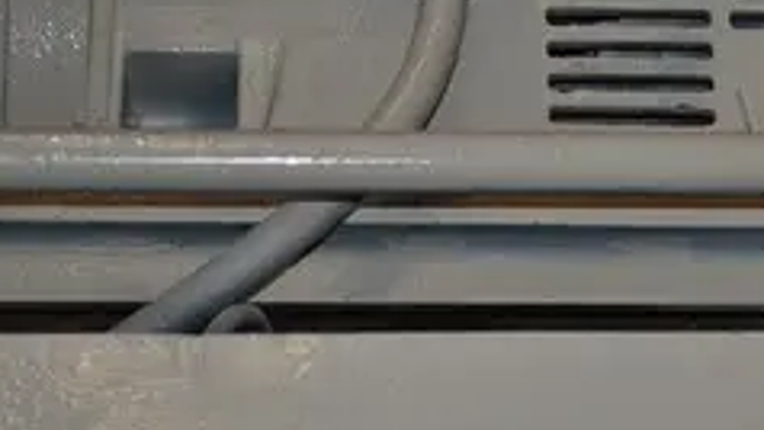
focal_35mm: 145
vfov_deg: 8.3
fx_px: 2936
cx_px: 555
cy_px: 35
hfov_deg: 14.8
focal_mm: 55
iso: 800
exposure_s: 1/60
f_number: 5.6
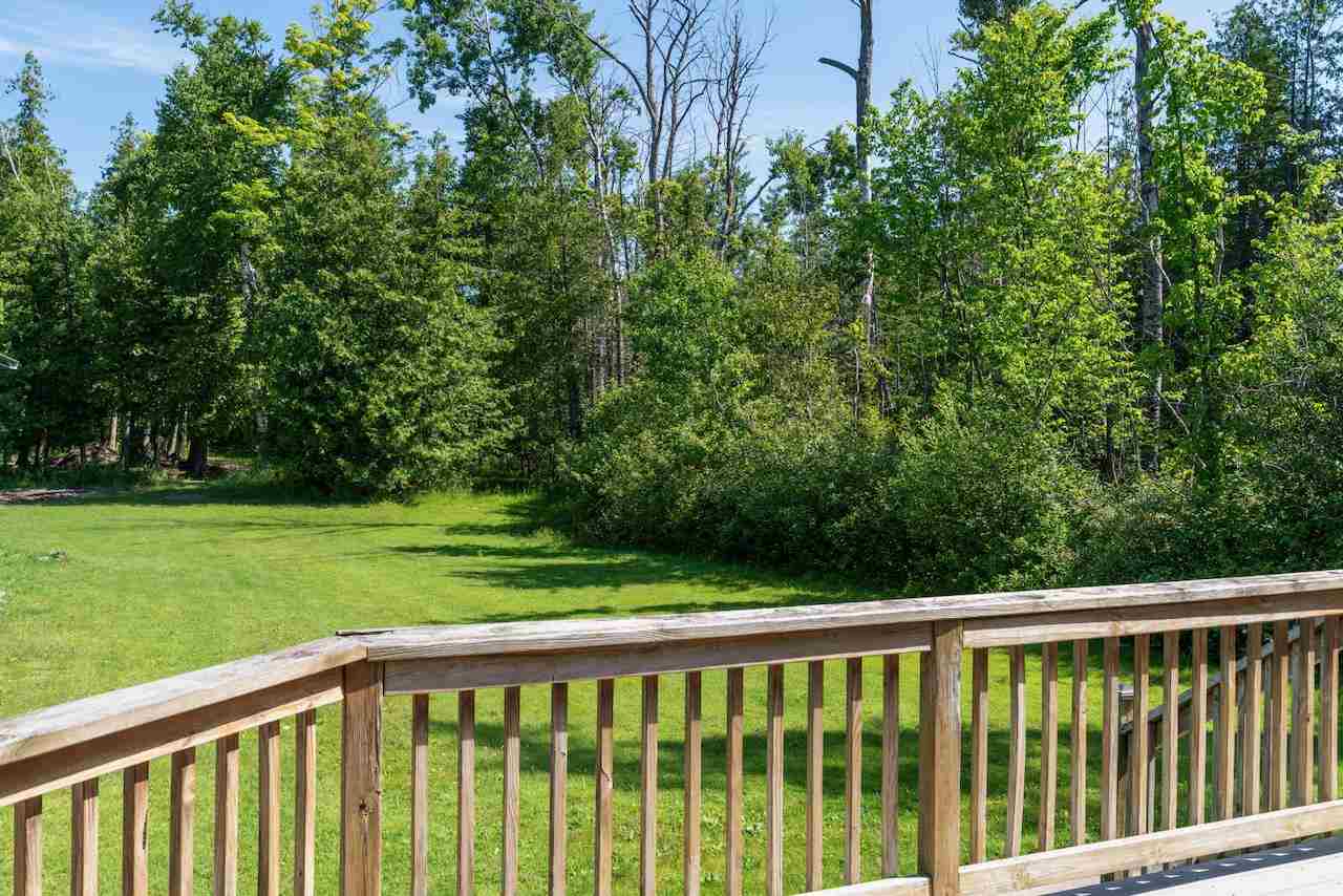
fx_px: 1157
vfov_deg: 42.3
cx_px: 672
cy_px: 448
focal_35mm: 31
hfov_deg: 60.3
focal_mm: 31
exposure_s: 1/125
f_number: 9
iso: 100
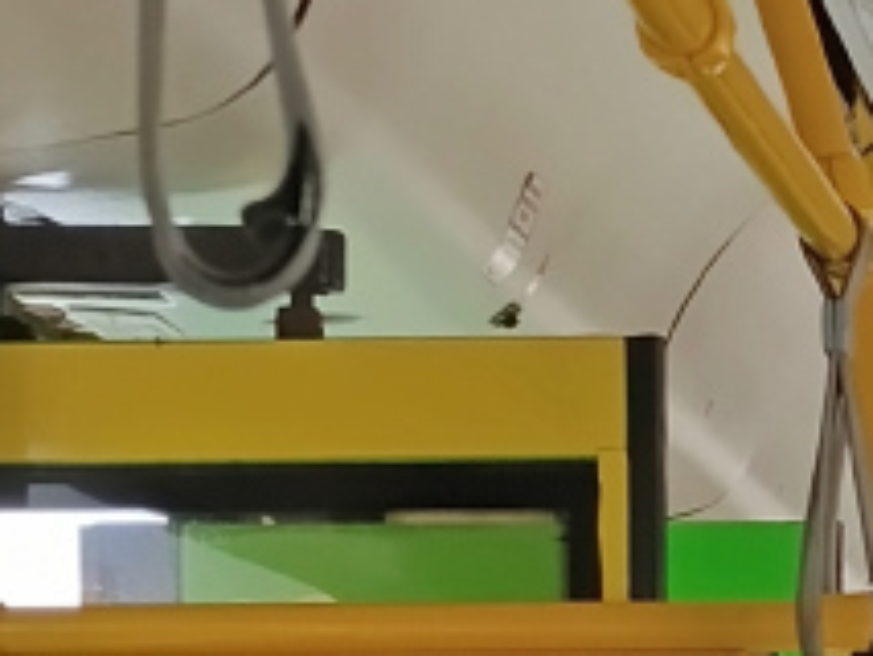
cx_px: 1336
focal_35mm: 183
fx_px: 4618
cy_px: 949
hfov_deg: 10.4
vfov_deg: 8.0
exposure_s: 1/100
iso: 200
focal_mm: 6.14
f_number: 1.65
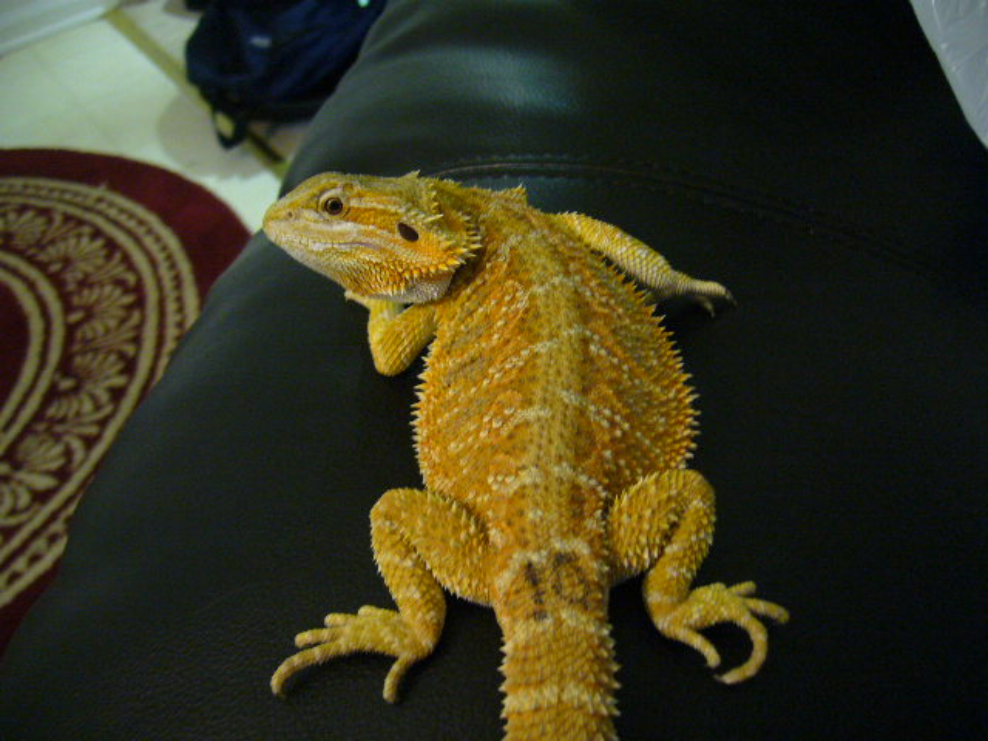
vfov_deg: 40.7
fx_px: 999
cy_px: 370
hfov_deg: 52.6
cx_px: 494
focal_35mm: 35
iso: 200
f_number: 2.8
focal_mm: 5.8
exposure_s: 1/8
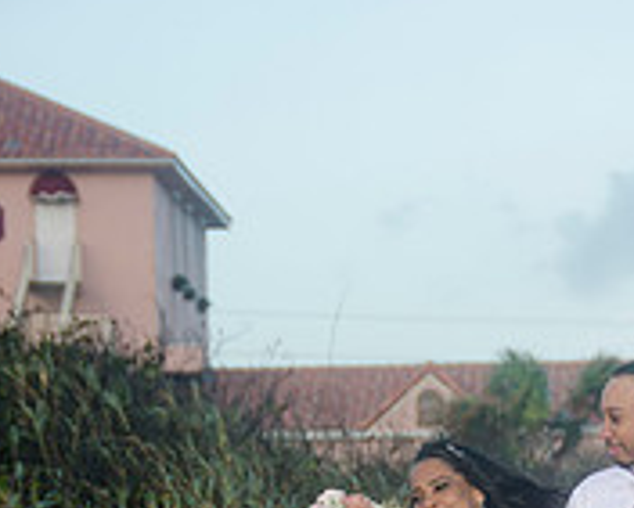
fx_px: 4712
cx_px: 508
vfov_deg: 6.1
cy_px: 681
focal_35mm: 251
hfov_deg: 7.7
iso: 200
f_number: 5.6
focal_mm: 70
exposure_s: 1/200
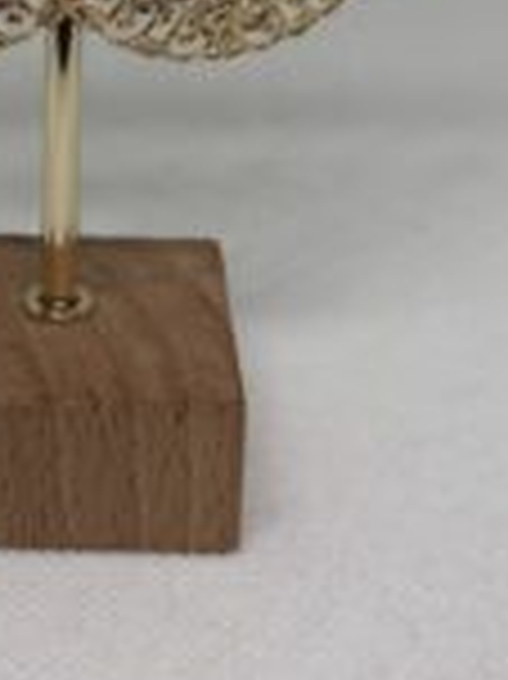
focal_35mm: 69
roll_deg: +0.0
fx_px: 1352
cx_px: 36
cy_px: 45
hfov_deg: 20.8
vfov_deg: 27.0
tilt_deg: -19.4
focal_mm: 5.96
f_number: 1.6
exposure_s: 1/252
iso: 40
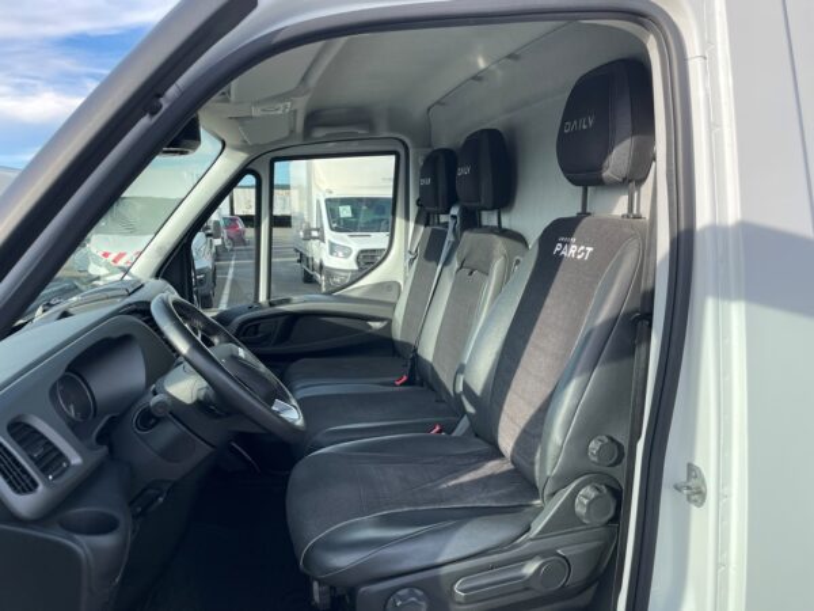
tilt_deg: -10.4
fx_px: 611
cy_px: 306
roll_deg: +0.0
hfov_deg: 67.3
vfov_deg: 53.1
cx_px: 407
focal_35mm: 26
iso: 32
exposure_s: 1/662
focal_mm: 4.2
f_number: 1.6
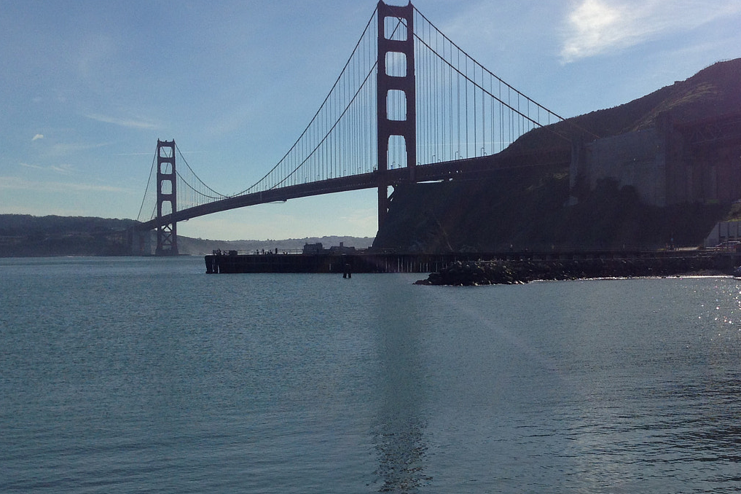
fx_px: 1111
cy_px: 238
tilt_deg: -1.3
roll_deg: +1.4
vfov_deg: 25.1
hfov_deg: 36.3
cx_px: 521
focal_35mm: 54
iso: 50
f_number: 2.4
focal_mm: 4.12
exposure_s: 1/3623
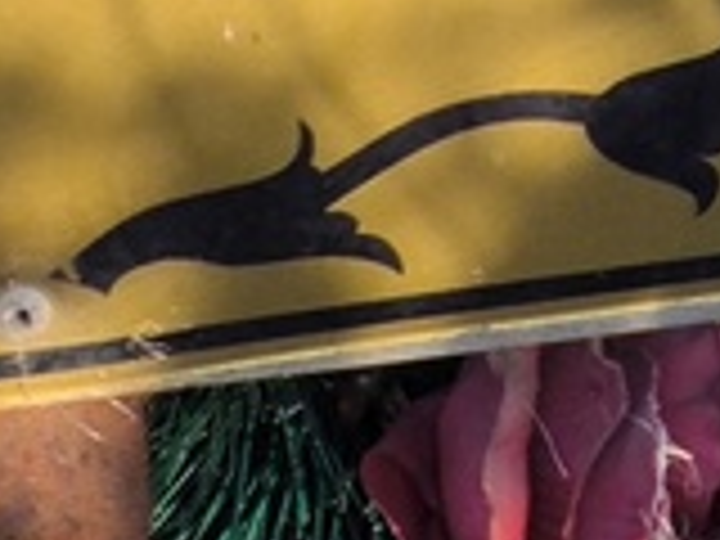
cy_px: -310
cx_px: 205
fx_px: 5200
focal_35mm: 250
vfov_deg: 5.9
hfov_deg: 7.9
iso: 50
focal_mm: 4.71
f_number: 1.7
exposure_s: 1/601
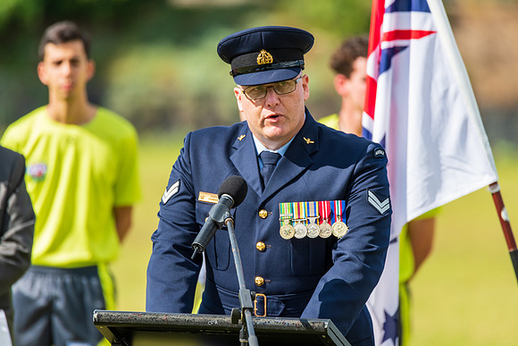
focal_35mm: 600
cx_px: 259
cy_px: 173
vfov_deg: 2.3
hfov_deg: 3.4
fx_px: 8635
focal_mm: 600
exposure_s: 1/1600
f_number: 8
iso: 800
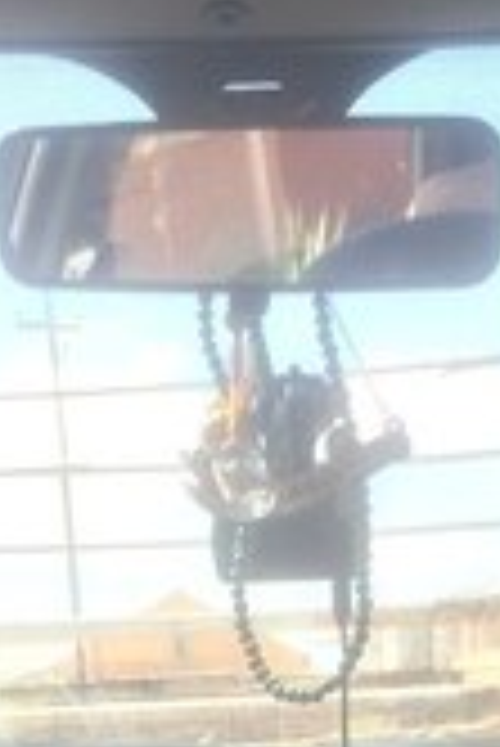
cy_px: 1026
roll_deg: +3.7
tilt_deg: -9.7
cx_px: 239
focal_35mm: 90
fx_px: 1871
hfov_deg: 15.2
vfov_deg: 20.3
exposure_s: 1/146
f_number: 2.2
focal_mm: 4.15
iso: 32
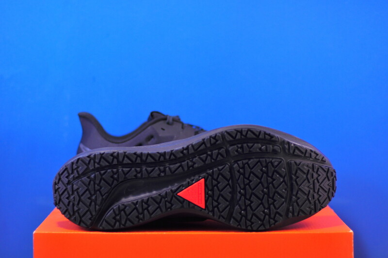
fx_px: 807
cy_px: 129
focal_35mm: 75
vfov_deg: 18.1
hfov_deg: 27.0
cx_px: 194
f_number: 2
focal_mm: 50
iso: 250
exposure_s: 1/320
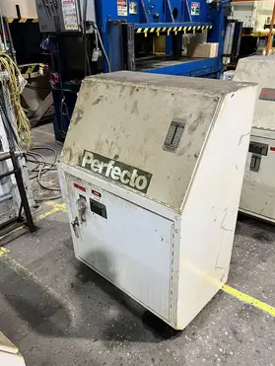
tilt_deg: -28.8
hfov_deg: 49.8
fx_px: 296
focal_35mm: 28
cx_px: 141
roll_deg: +1.0
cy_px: 196
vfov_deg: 63.3
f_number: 1.5
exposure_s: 1/60
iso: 160
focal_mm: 5.7
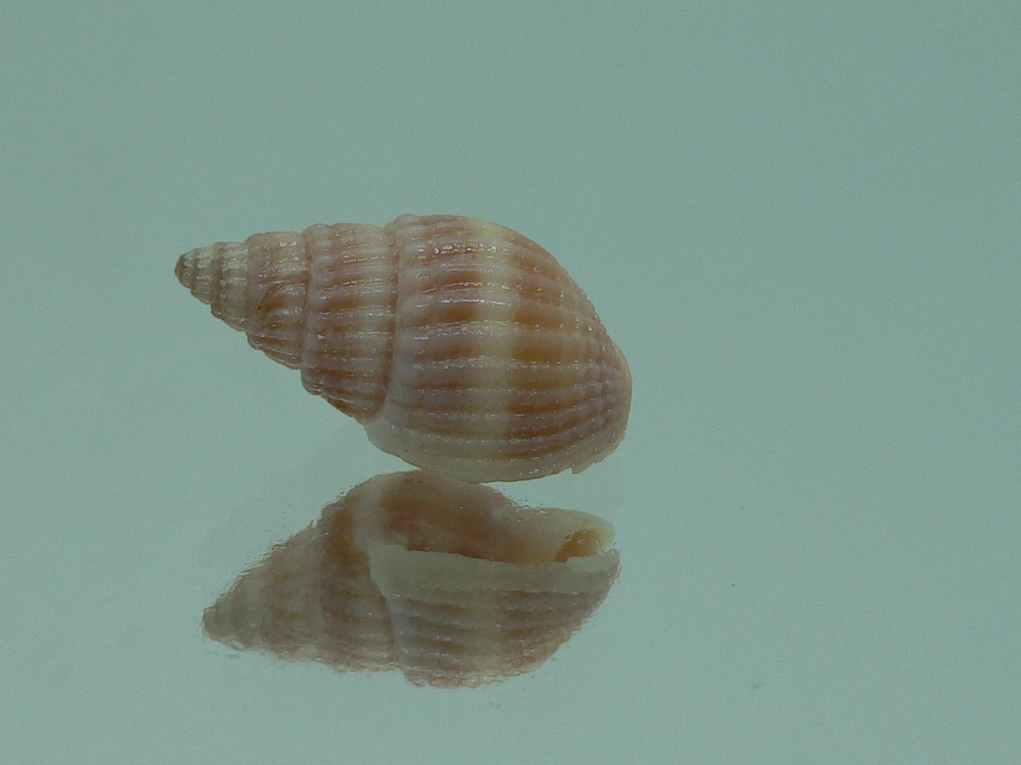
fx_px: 1681
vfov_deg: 25.6
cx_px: 456
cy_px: 428
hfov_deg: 33.8
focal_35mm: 57
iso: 80
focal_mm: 4.6
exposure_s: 1/80
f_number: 2.8
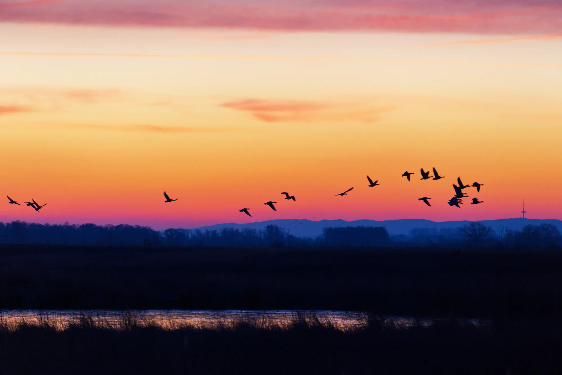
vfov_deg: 6.7
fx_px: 3199
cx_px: 284
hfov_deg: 10.0
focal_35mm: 205
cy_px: 188
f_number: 6.3
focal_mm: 200
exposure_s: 1/250
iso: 9000
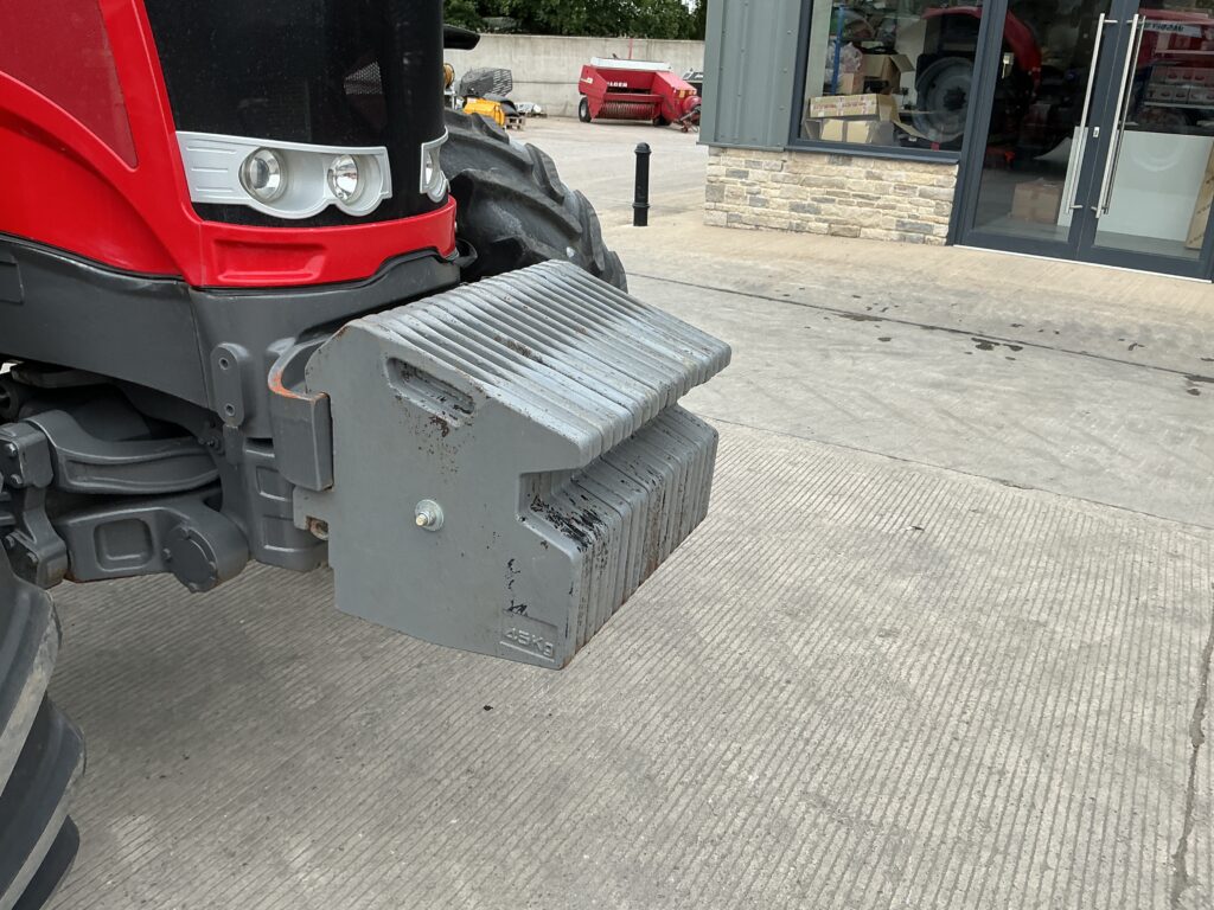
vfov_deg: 49.7
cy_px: 455
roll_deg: +0.3
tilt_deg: -31.3
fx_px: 982
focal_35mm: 28
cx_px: 607
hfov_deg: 63.4
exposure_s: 1/657
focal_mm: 3
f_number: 1.8
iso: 25
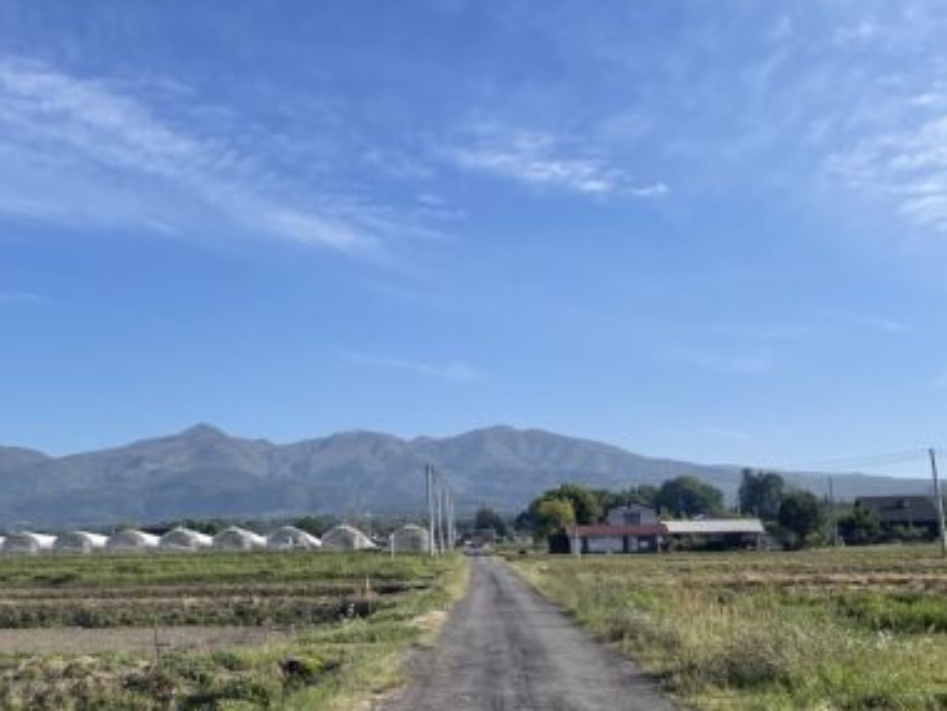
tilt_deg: +11.2
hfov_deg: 39.8
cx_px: 209
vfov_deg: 31.5
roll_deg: -0.4
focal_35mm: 46
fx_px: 1258
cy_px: 311
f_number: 1.6
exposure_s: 1/3663
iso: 32
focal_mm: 5.1
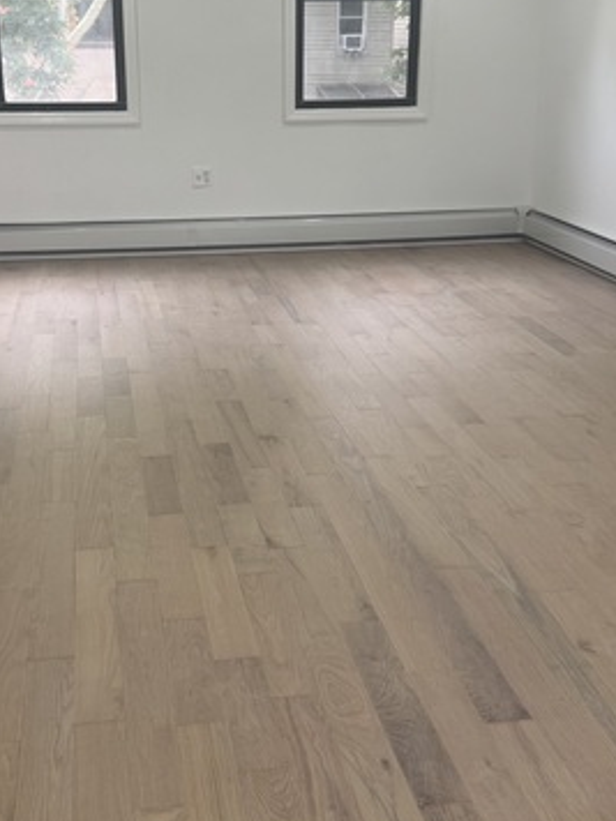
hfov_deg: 32.1
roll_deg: +0.0
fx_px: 1068
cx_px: 256
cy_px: 366
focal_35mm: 45
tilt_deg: -17.2
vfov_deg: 42.0
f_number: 1.78
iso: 125
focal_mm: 6.76
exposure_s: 1/120
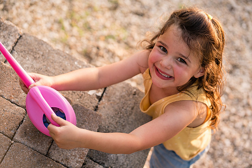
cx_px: 126
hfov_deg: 23.9
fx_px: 595
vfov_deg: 16.1
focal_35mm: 85
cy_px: 84
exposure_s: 1/640
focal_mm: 85
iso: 1000
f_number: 3.5
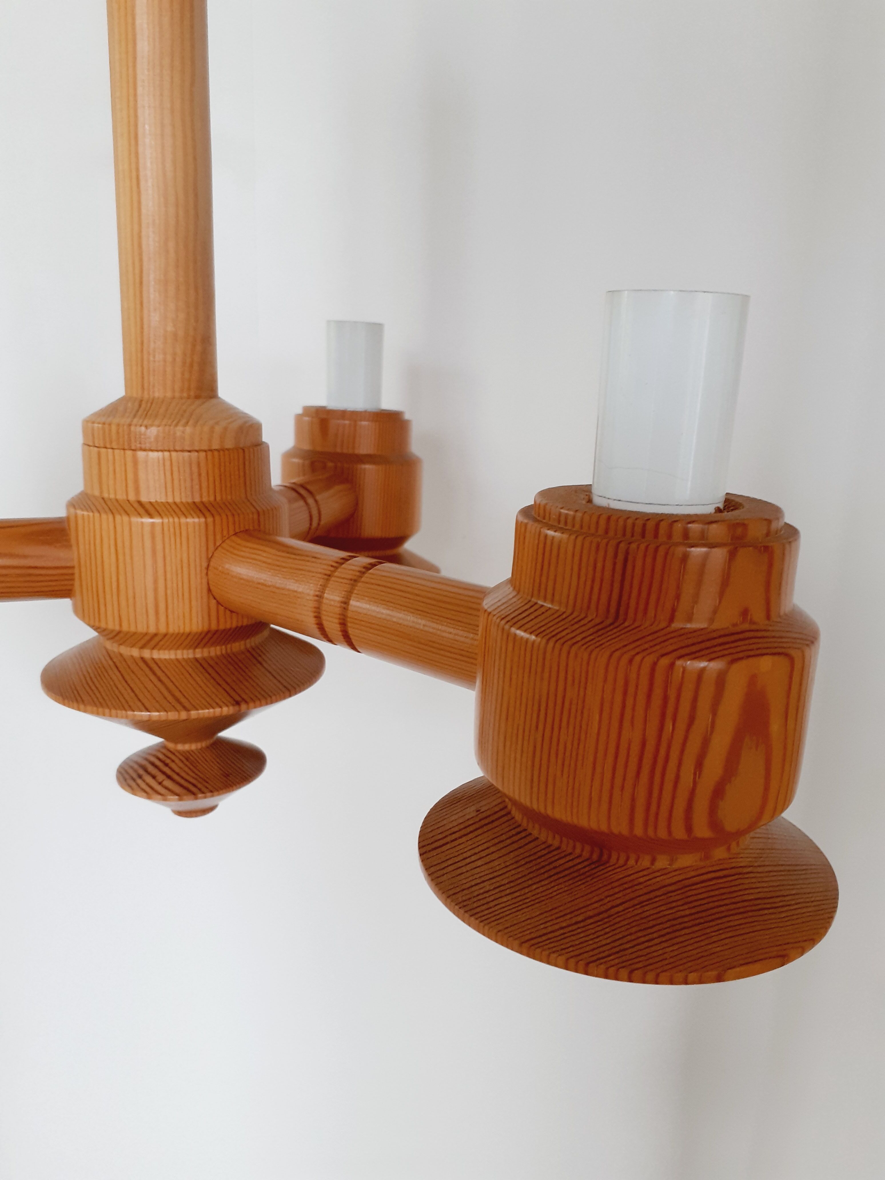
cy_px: 590
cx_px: 442
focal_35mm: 27
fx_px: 920
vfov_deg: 65.3
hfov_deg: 51.4
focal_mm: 3.6
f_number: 1.9
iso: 80
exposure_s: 1/60
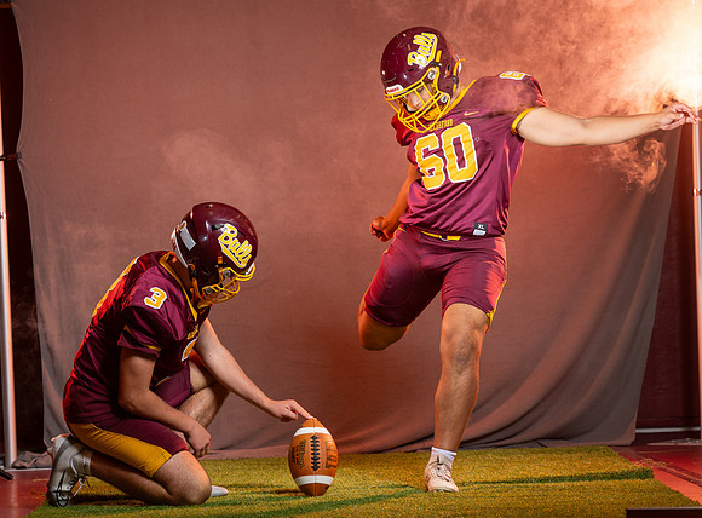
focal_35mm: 116
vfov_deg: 12.7
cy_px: 236
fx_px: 2336
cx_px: 364
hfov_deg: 17.1
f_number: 4.5
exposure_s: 1/160
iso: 80
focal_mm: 99
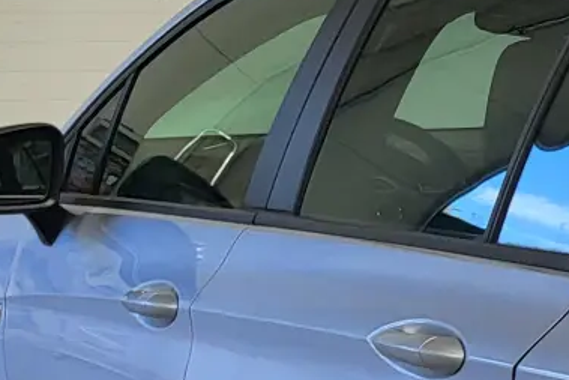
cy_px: 506
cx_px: 1012
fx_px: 2166
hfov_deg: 13.5
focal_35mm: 137
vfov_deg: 9.8
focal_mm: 5.4
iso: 40
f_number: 1.8
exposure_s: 1/110
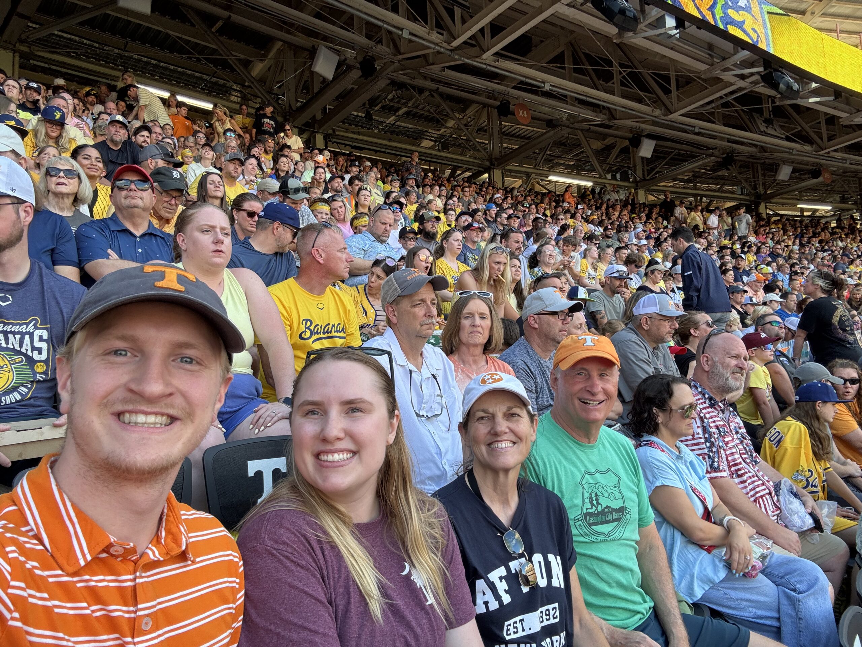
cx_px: 431
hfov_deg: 73.9
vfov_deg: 58.9
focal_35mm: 23
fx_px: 573
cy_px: 324
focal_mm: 2.69
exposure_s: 1/122
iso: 25
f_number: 1.9
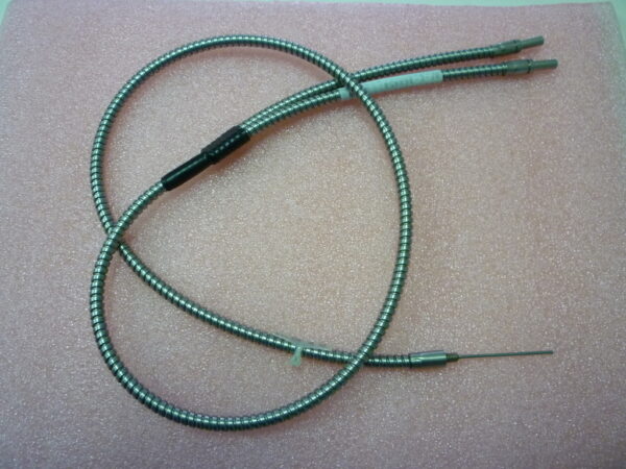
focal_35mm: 29
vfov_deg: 48.2
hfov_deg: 61.7
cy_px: 234
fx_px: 524
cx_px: 313
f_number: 3.3
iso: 400
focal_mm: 5.2
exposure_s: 1/30
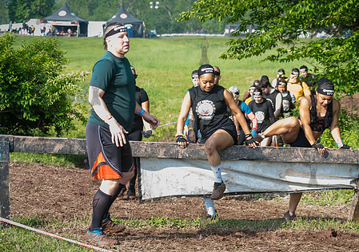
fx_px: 1146
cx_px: 220
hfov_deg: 17.8
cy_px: 134
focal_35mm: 113
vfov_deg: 12.6
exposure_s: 1/200
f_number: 4.5
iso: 250
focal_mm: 80
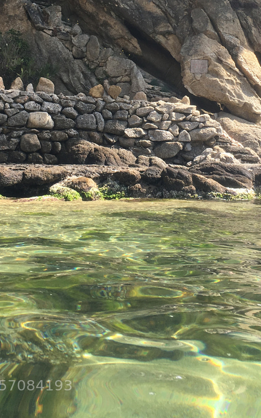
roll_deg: -2.5
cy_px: 48
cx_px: 108
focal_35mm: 55
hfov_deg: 23.5
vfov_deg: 34.9
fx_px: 626
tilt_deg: +12.9
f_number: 2.2
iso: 25
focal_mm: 4.15
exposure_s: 1/615
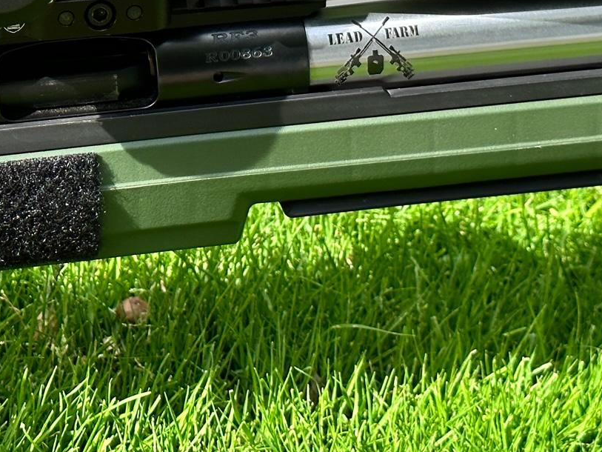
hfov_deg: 16.3
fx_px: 2070
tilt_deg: -24.6
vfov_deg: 12.1
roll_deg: -6.4
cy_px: -107
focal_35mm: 119
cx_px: 56
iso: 64
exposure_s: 1/1289
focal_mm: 6.86
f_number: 1.78
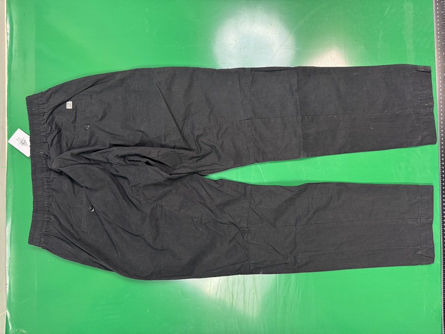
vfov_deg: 56.8
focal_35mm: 24
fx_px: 309
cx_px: 222
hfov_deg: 71.6
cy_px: 167
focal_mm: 6.76
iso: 200
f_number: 1.78
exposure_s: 1/60
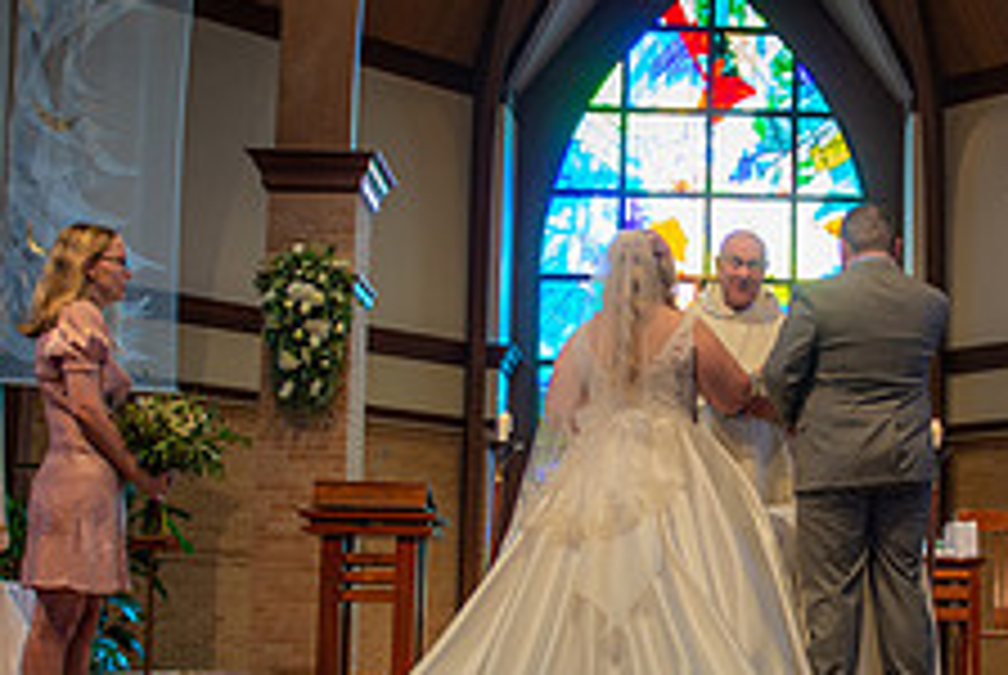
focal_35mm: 62
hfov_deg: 31.8
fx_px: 1738
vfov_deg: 21.9
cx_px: 752
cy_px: 468
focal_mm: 24
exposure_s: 1/100
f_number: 2.8
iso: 640
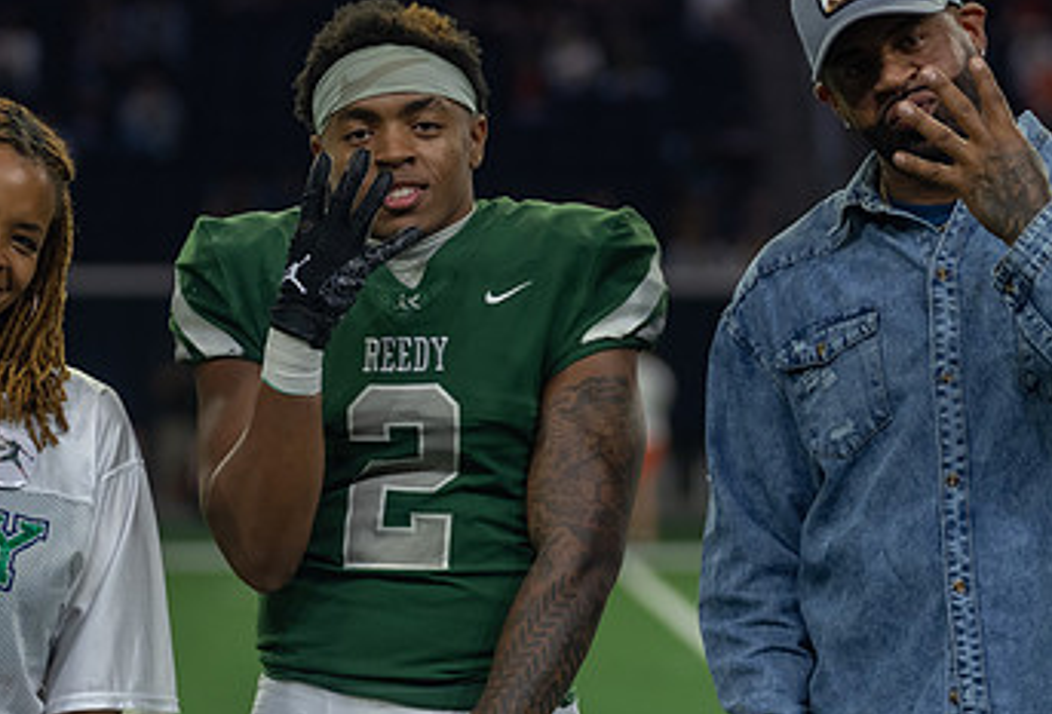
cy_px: 341
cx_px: 483
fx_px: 6789
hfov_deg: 8.9
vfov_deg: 6.0
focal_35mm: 231
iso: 1000
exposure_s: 1/320
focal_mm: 120
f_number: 2.8
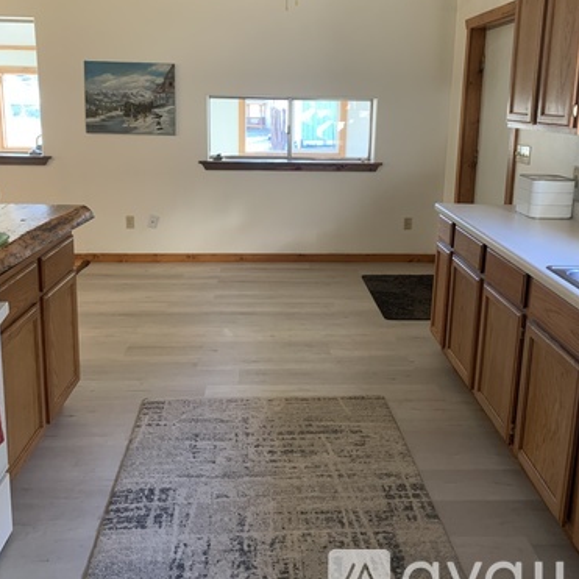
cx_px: 288
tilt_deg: -9.6
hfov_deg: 52.5
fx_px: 587
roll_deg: -1.1
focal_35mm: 31
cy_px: 222
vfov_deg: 52.0
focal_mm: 4.25
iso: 200
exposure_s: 1/60
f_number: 1.8
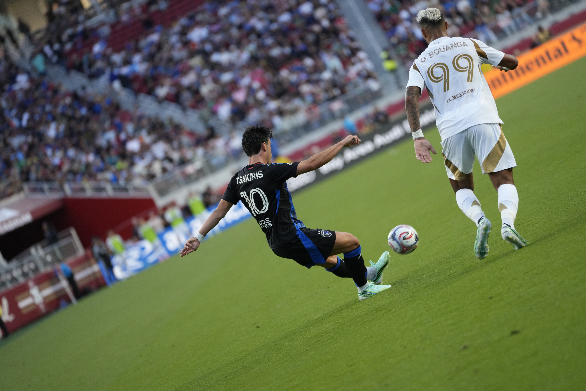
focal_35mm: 200
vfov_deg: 6.9
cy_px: 196
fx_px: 3255
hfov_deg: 10.3
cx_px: 293
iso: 800
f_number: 2.8
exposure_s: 1/1600
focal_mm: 200
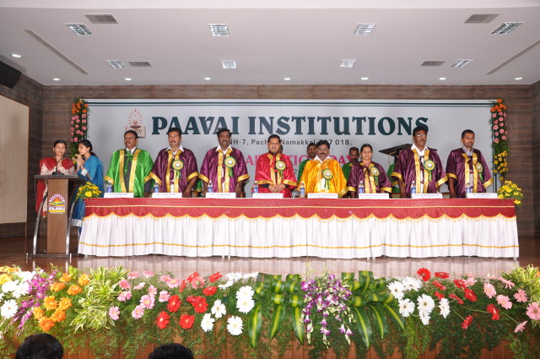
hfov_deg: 57.3
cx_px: 270
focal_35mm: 33
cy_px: 180
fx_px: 494
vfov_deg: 39.9
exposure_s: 1/200
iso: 250
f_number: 6.3
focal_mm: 22
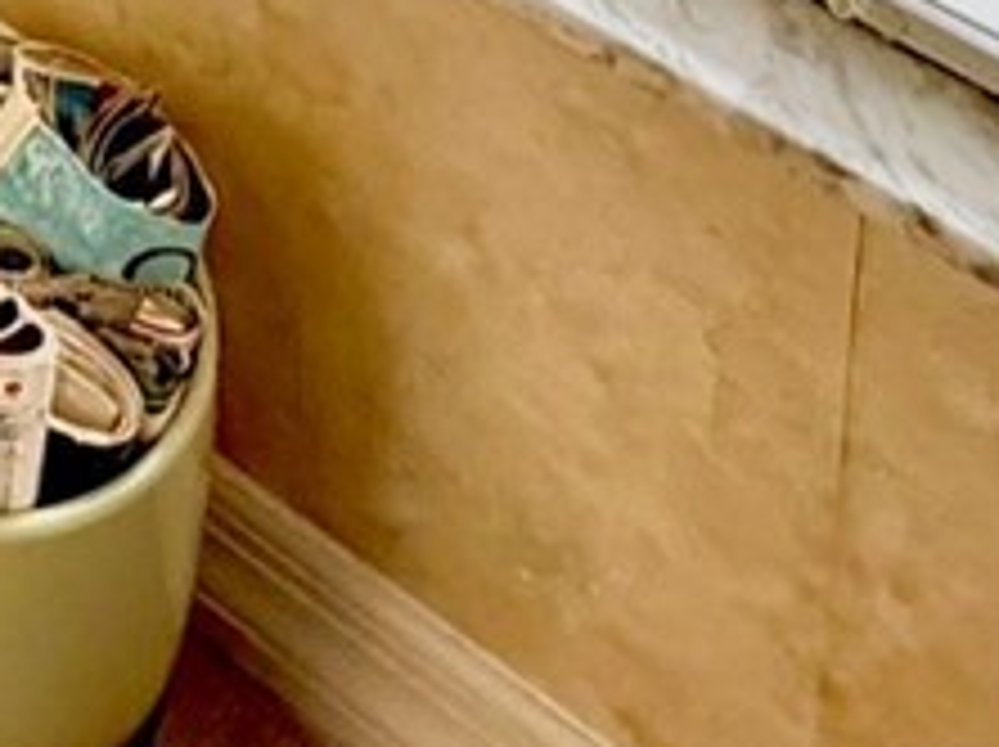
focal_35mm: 101
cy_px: -1742
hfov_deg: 17.2
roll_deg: +2.7
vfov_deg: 9.6
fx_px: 2912
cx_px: -594
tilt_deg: -13.7
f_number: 2.2
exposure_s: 1/312
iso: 50
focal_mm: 2.22
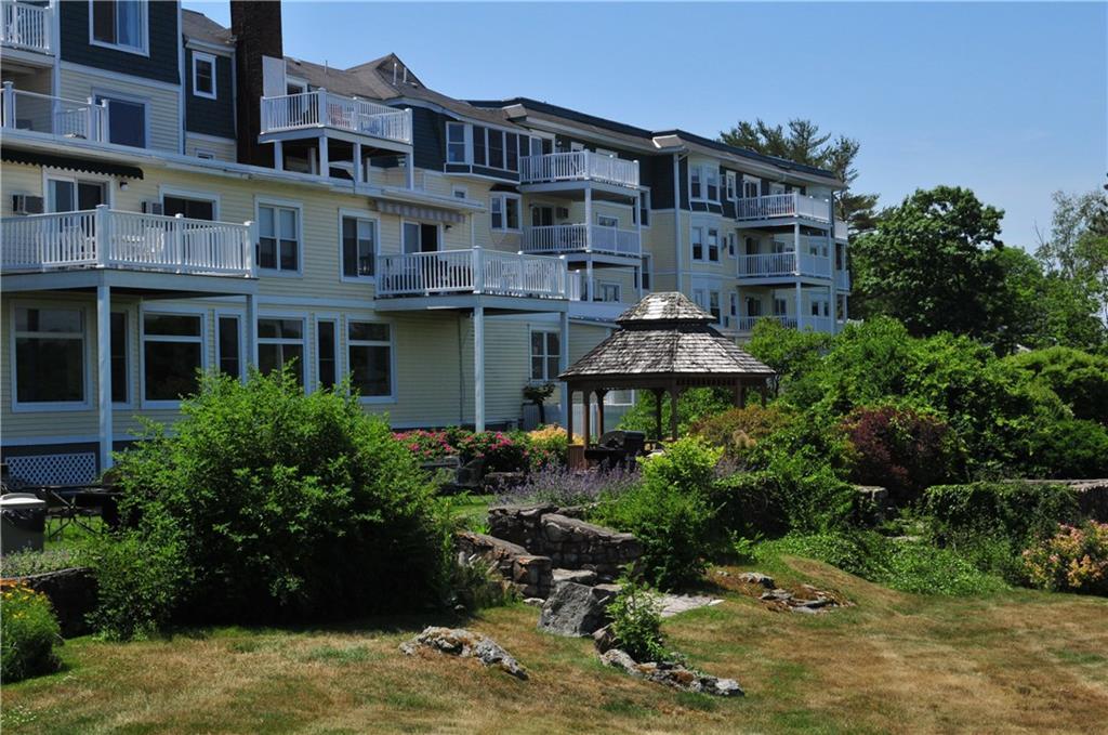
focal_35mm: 57
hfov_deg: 35.1
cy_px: 368
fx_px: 1751
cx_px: 554
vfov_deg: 23.7
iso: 640
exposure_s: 1/800
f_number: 14
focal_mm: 38
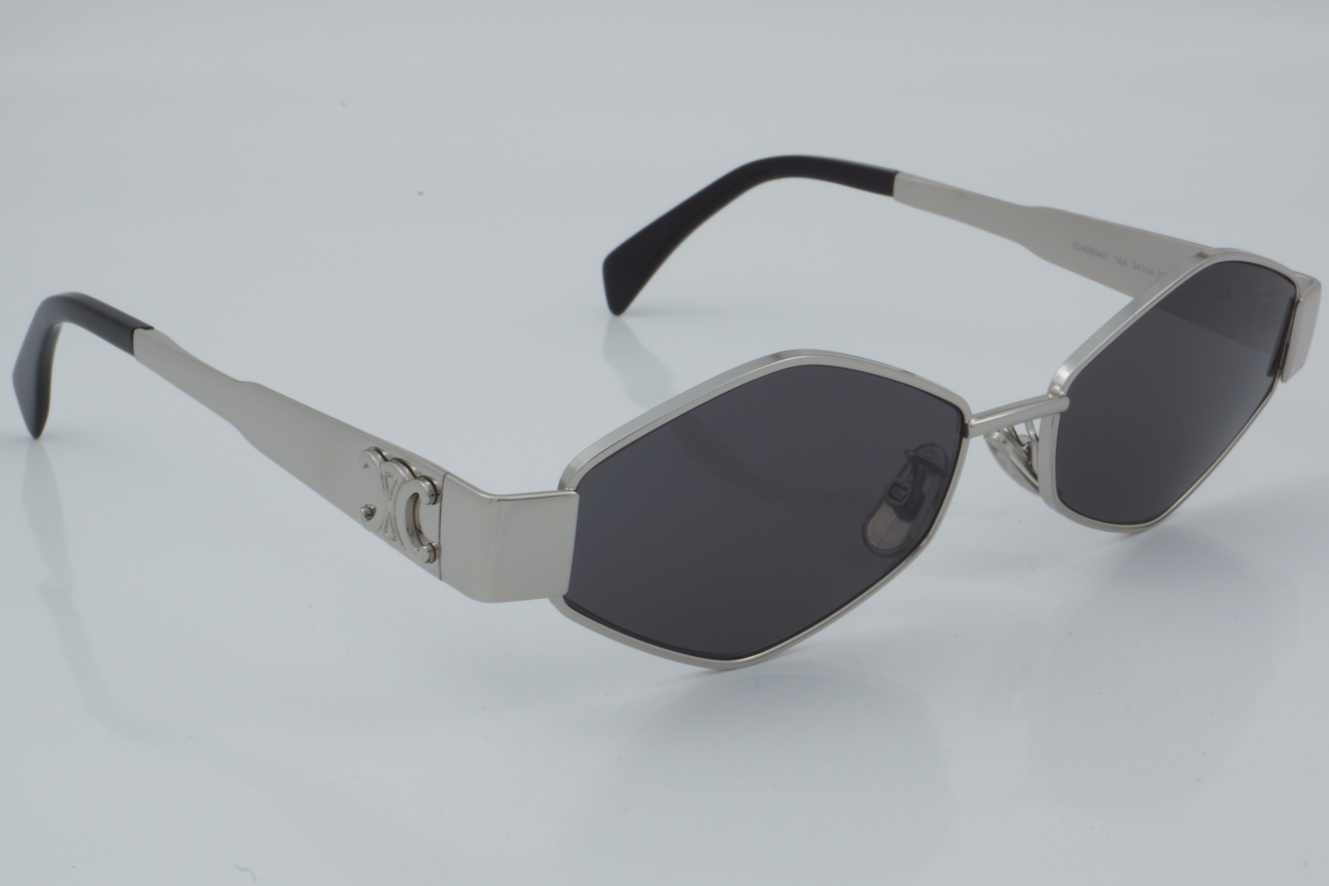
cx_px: 664
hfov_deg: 27.0
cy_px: 443
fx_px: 2769
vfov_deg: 18.2
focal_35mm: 75
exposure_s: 1/4
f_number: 32
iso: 100
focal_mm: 50
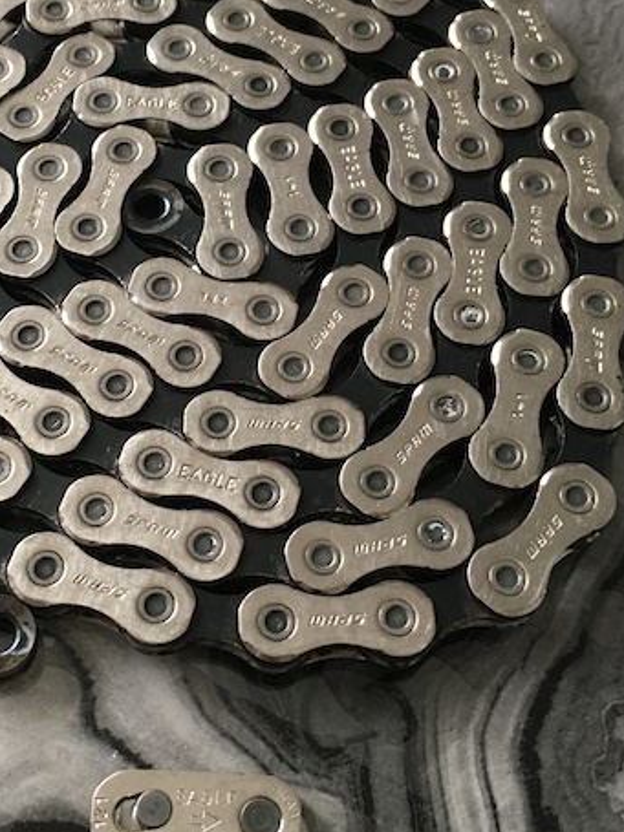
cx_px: 194
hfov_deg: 28.3
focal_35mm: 51
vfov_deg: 37.4
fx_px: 1226
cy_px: 349
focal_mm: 4.15
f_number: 2.2
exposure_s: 1/33
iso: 160
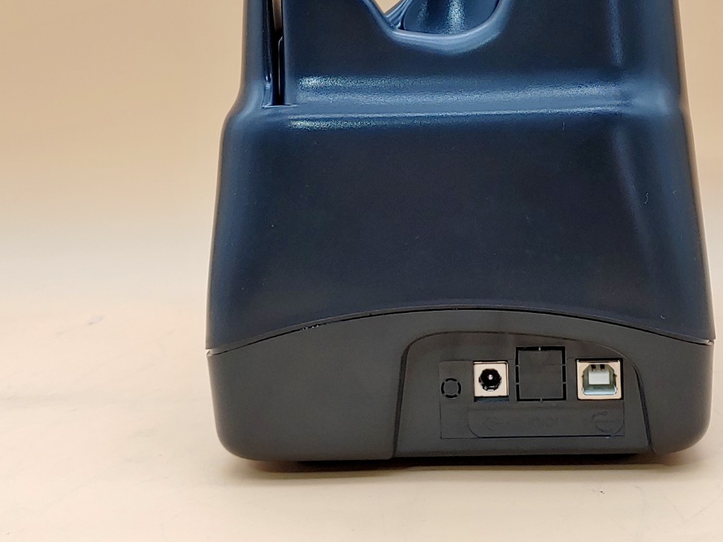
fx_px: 1357
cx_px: 471
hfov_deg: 29.7
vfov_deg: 22.4
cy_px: 157
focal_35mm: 65
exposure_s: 1/60
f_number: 1.8
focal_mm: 4.36
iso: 50
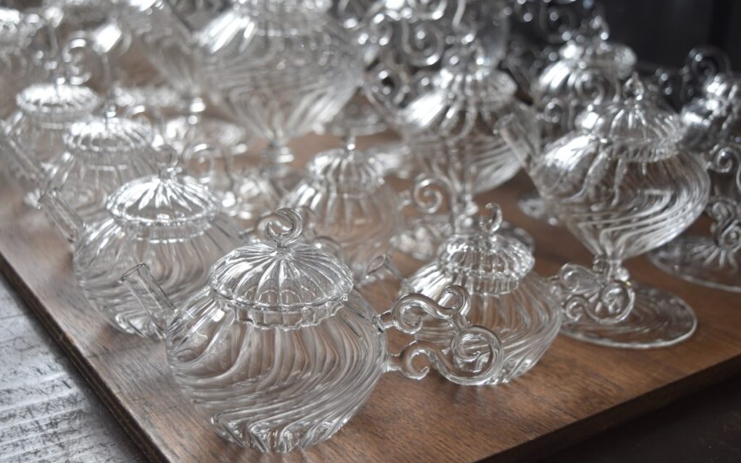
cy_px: 180
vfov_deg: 27.9
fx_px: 929
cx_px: 358
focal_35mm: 46
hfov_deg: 43.5
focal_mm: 26
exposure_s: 1/80
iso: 400
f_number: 4.5
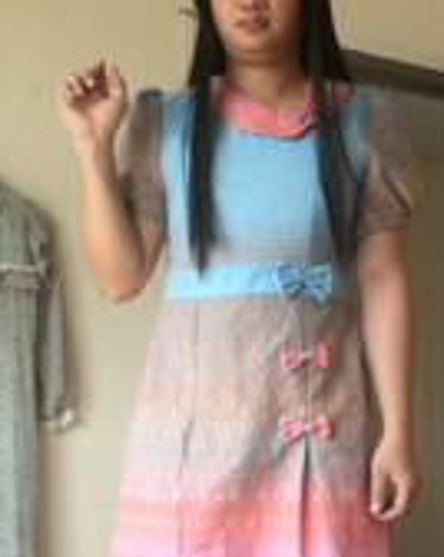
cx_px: 252
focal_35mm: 77
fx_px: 1267
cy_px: 386
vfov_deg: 24.6
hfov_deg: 19.9
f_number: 2.2
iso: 32
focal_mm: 2.65
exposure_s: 1/110
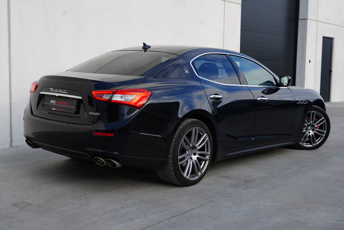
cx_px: 172
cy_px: 115
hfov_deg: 41.9
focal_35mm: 47
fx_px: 449
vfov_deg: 28.7
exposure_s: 1/160
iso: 100
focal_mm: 47
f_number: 7.1
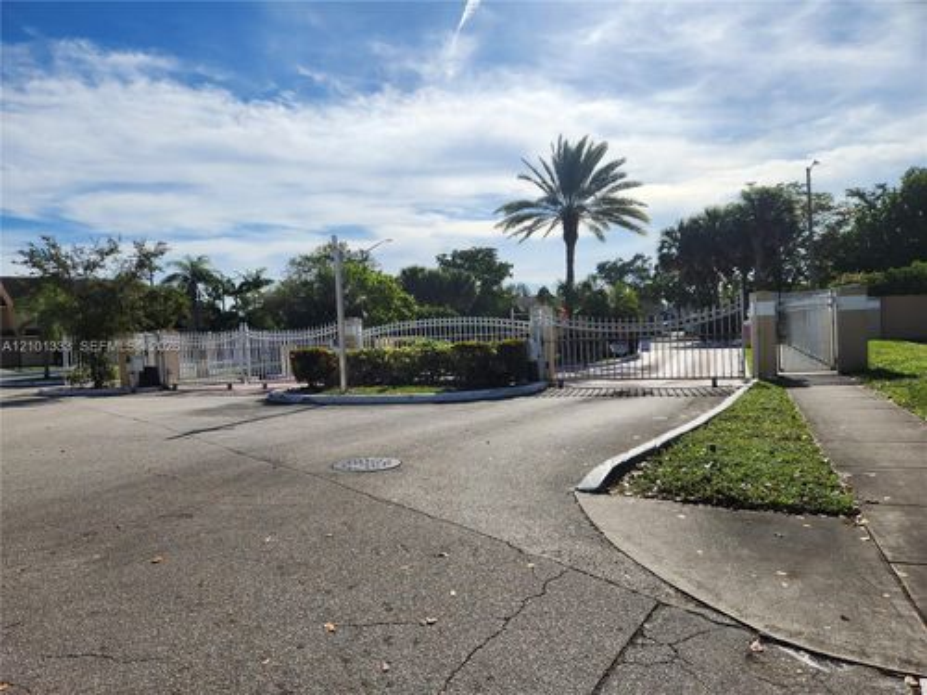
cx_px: 464
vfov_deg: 58.9
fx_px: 616
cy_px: 348
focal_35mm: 23
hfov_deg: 73.9
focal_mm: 5.4
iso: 20
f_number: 1.8
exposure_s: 1/3988
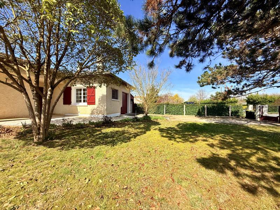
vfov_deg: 85.7
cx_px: 140
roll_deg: +0.2
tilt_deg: +1.1
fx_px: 113
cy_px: 105
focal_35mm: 14
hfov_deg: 102.1
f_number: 2.2
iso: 50
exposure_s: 1/1399
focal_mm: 2.22
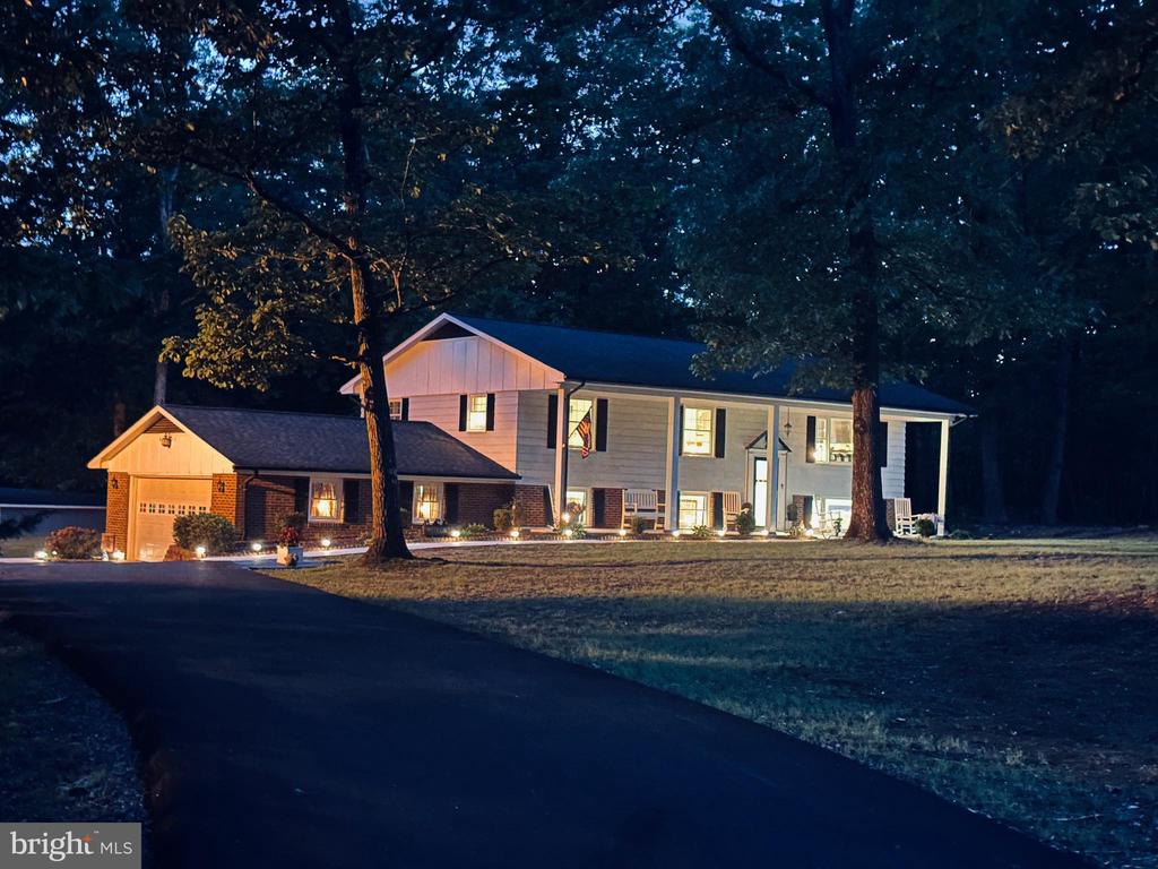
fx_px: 1606
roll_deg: -2.5
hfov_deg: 39.7
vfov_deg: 30.3
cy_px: 434
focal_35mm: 48
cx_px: 579
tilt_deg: +1.2
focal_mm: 6.86
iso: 1250
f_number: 1.78
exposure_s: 1/2
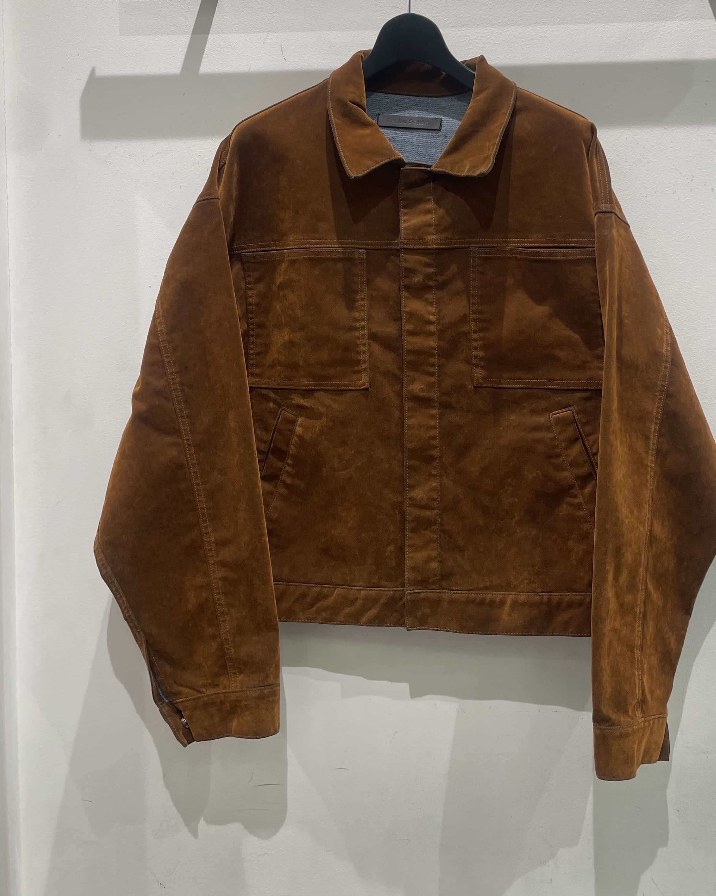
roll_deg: +1.1
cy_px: 353
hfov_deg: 43.1
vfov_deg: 52.4
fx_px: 901
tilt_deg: -0.8
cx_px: 442
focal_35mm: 34
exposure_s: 1/121
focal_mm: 4.2
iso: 64
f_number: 1.6
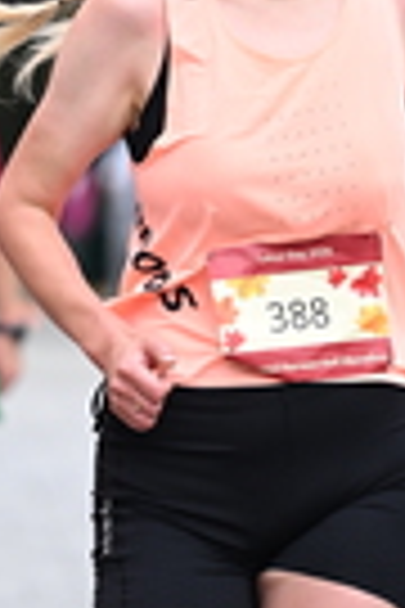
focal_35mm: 488
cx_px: 97
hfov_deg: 2.8
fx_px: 8234
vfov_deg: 4.2
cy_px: -9
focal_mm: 120
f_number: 2.8
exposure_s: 1/2000
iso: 640
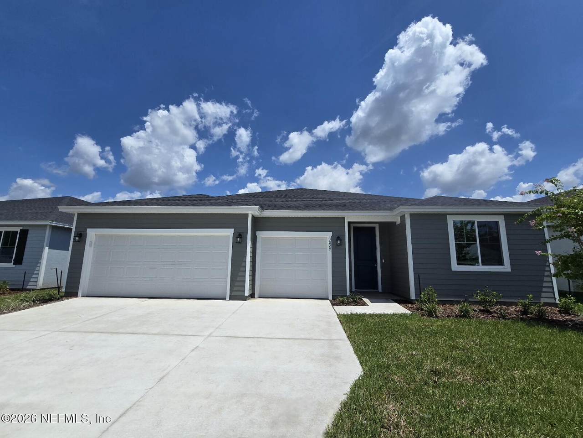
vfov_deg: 89.9
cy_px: 219
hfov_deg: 106.2
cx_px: 292
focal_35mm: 13
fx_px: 219
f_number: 2.2
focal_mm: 2.2
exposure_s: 1/5000
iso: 50
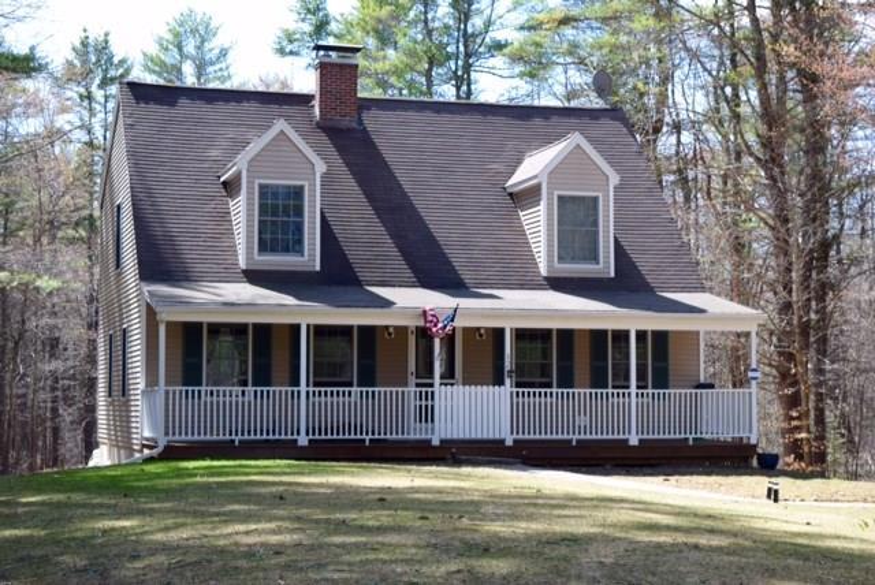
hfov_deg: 28.0
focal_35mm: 72
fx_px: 1752
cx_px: 438
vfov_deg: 19.0
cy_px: 292
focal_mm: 48
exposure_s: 1/250
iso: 280
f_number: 8
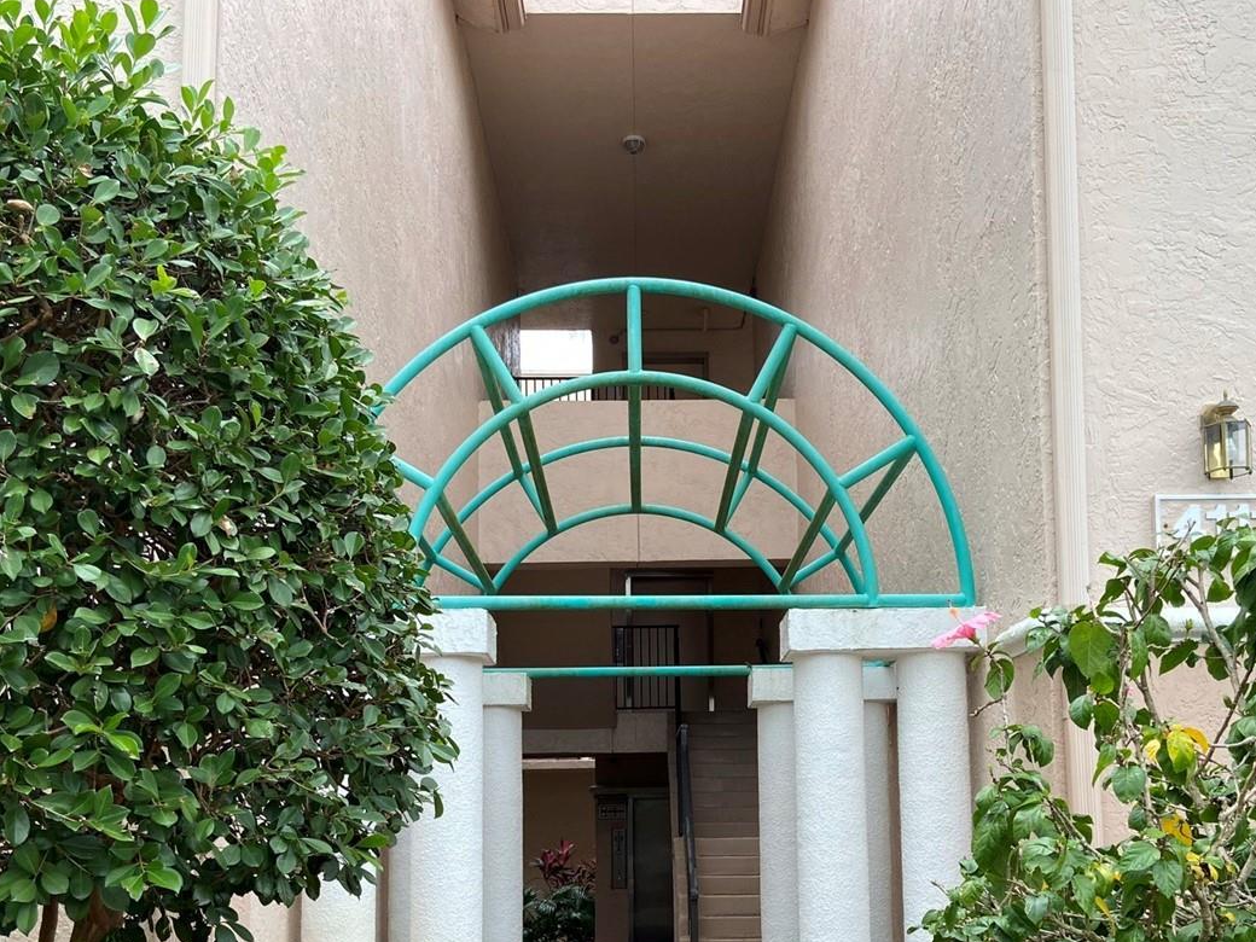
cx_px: 675
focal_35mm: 40
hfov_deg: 46.8
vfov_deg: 35.1
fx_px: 1451
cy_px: 715
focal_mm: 4.25
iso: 32
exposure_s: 1/371
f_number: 1.8
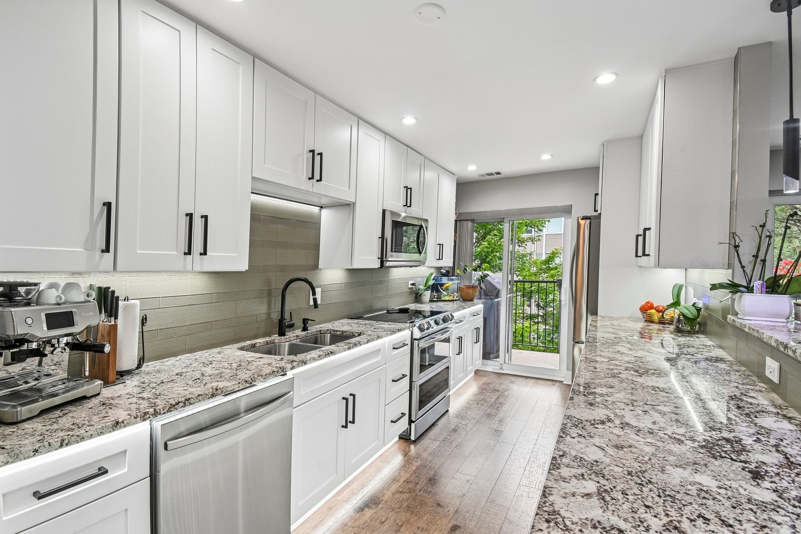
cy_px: 267
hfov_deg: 100.4
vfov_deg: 77.3
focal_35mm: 15
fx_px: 334
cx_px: 400
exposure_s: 1/15
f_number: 8
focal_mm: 10
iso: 160
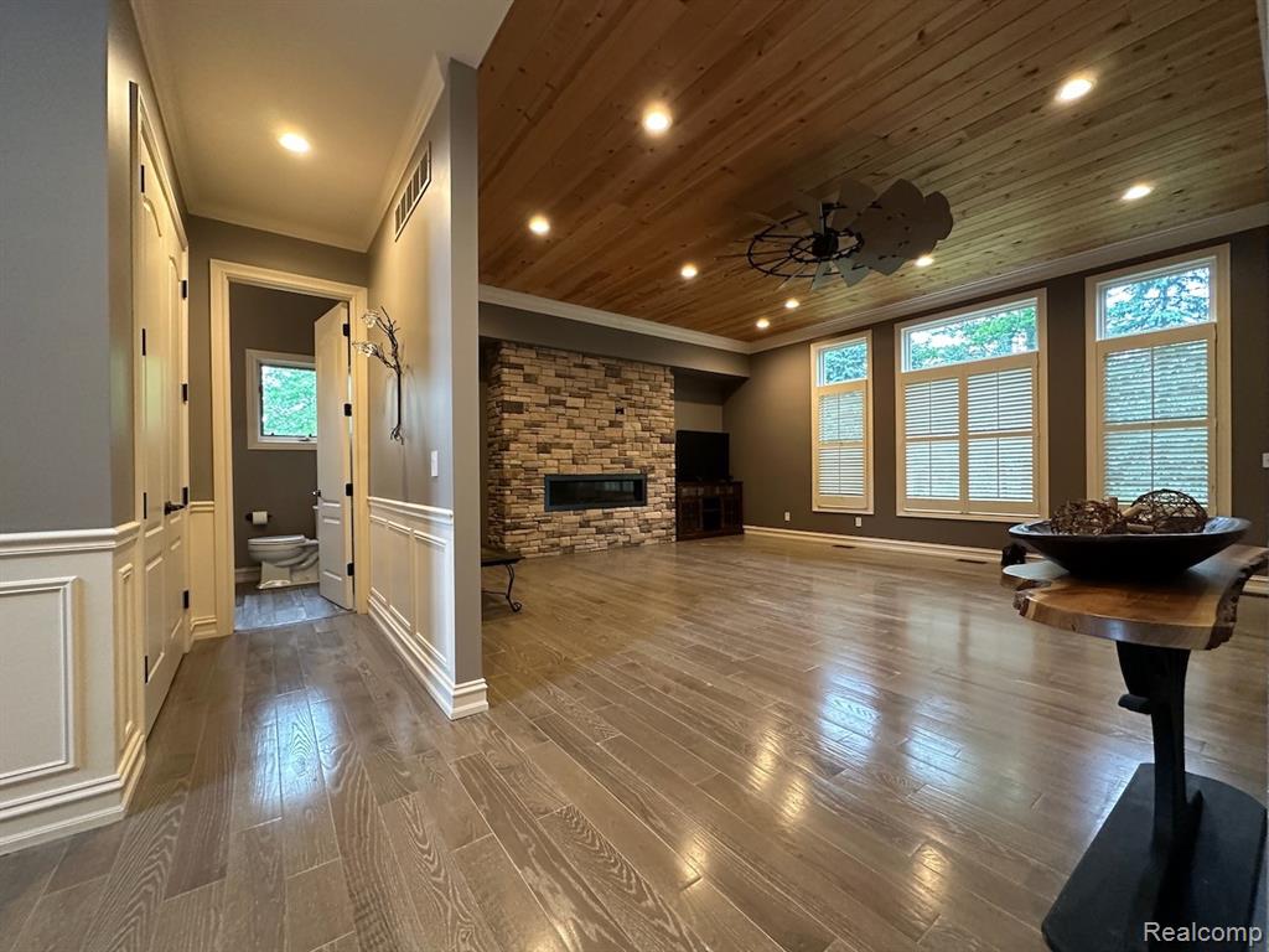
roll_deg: +0.8
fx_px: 513
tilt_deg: +0.3
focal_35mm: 14
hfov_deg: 102.1
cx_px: 634
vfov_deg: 85.7
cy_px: 476
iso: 500
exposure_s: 1/60
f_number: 2.2
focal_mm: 2.22
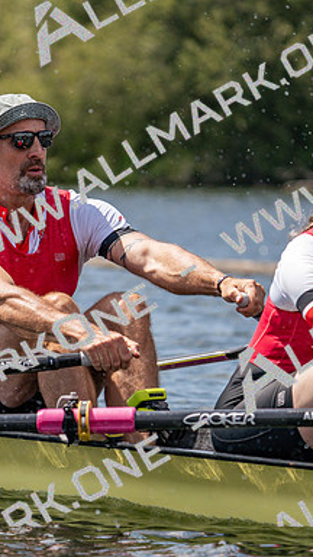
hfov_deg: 3.3
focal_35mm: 373
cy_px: 278
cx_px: 114
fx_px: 5514
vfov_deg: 5.8
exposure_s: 1/2000
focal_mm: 236
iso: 250
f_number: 5.6
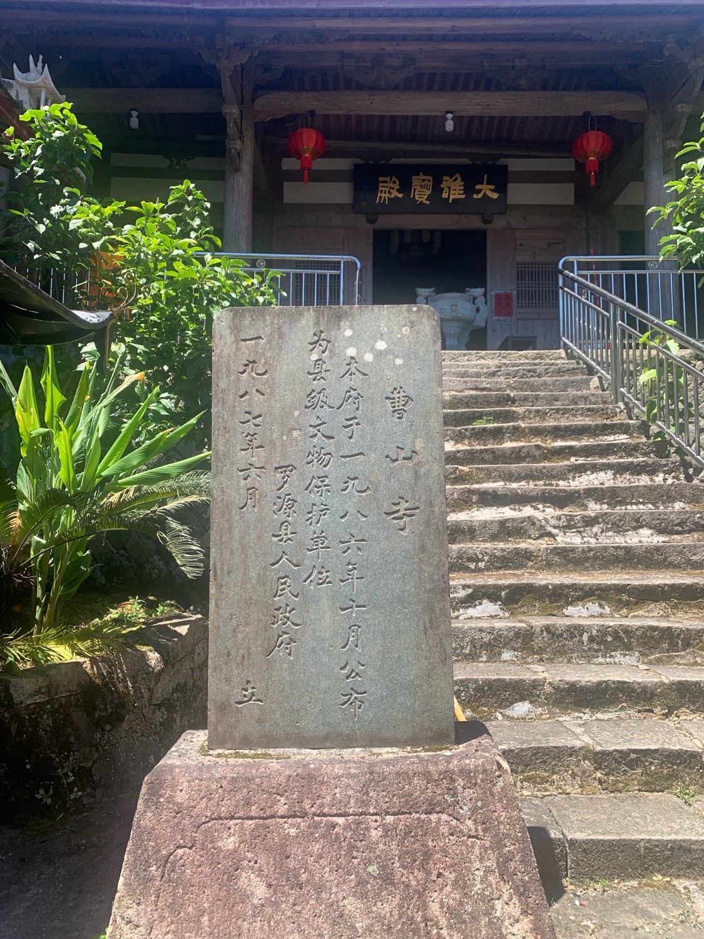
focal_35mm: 26
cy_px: 470
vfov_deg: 67.3
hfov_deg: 53.1
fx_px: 705
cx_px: 352
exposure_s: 1/754
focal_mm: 4.25
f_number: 1.8
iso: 25
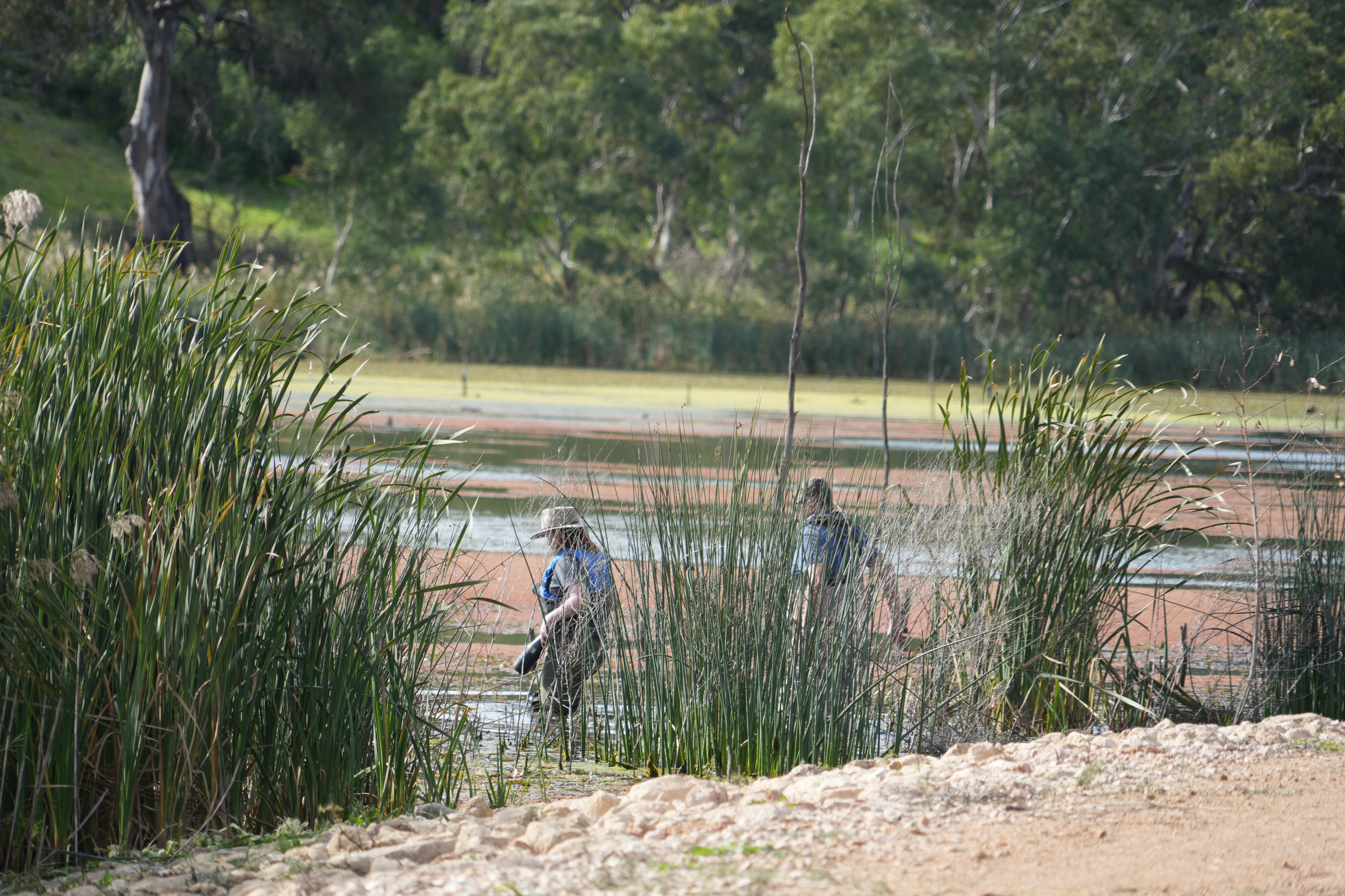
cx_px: 672
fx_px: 8966
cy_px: 448
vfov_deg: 5.7
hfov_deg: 8.6
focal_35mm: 240
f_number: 6.3
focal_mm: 240
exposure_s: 1/250
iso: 200
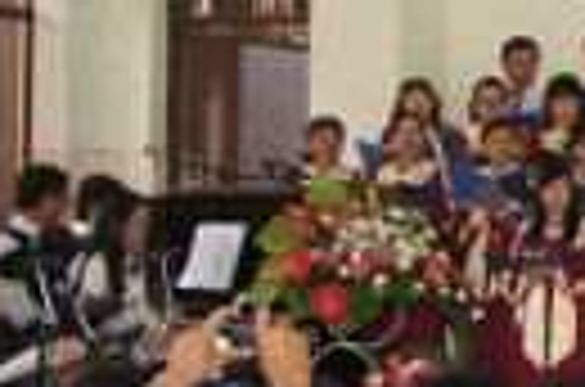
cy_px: 68
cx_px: 1188
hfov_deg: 13.7
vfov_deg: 10.7
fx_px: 2059
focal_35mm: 127
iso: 400
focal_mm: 20
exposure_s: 1/80
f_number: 4.5
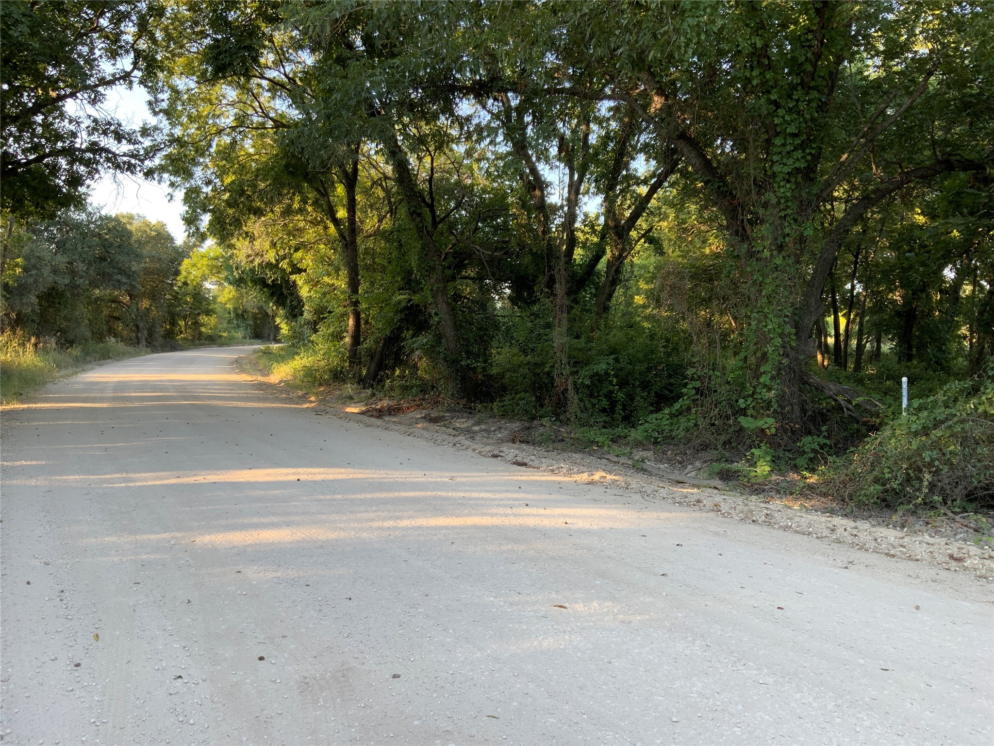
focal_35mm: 29
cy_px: 373
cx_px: 497
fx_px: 833
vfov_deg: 48.2
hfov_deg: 61.7
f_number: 1.8
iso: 20
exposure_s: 1/122
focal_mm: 3
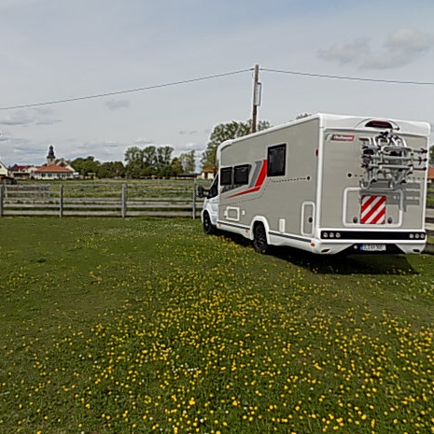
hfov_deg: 56.2
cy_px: 215
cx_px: 147
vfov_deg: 57.3
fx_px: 397
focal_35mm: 28
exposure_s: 1/1500
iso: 80
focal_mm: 4
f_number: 3.1
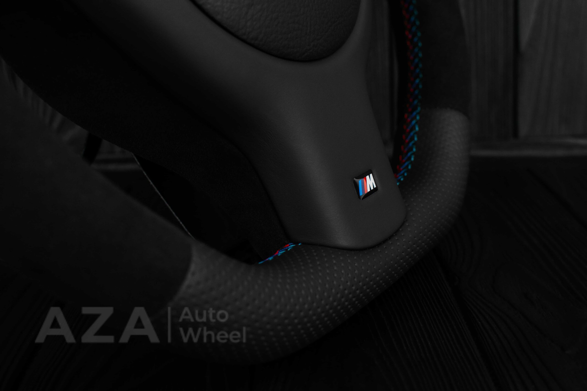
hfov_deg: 37.8
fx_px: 856
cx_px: 294
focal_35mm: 52
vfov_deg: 25.8
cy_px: 196
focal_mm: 35
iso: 500
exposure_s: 1/125
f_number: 6.3
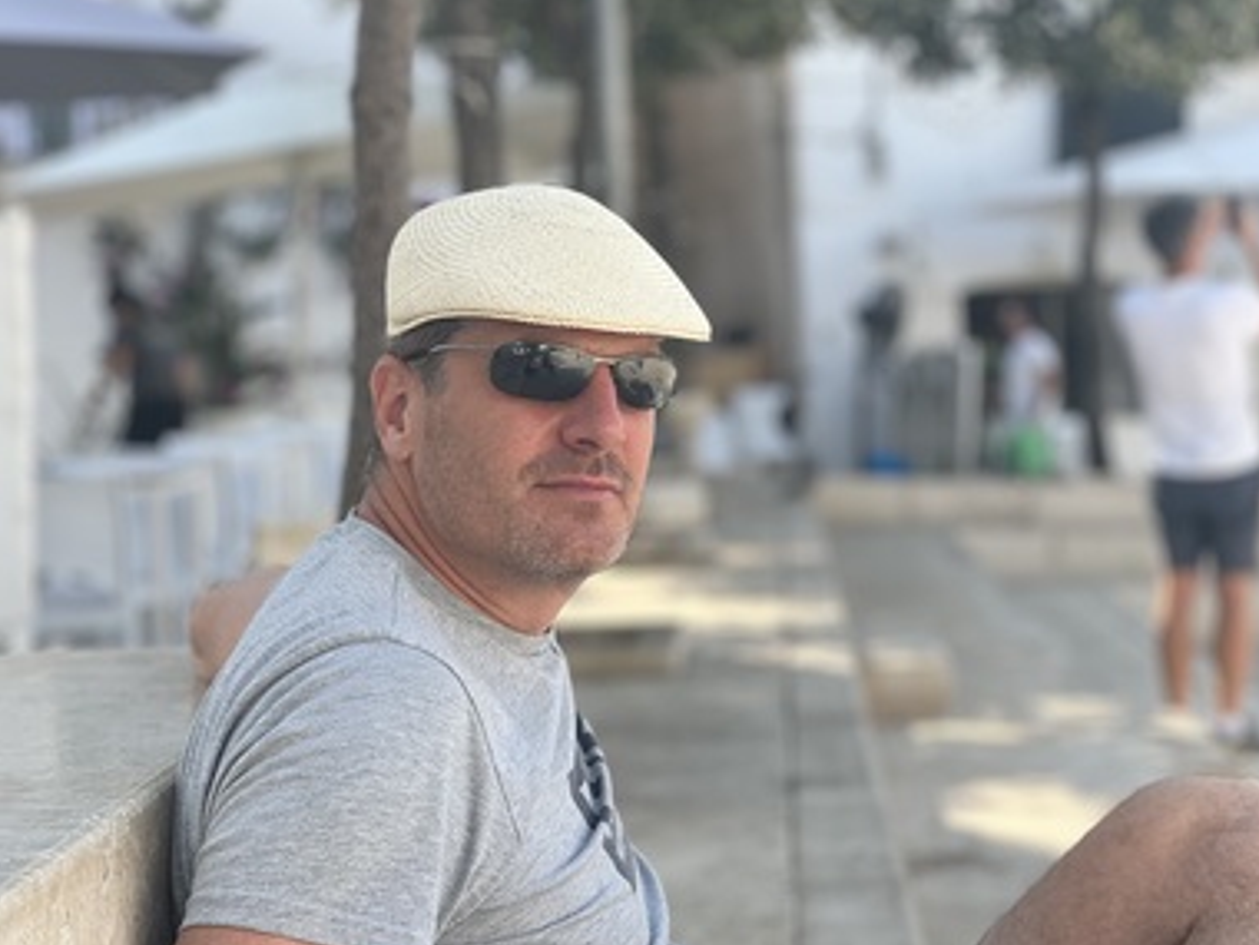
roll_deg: +3.1
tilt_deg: -0.4
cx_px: 659
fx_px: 2946
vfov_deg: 18.2
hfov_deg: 24.1
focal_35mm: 81
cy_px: 468
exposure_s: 1/381
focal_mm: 9
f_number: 2.8
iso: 32
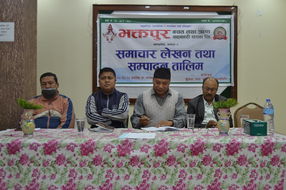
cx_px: 143
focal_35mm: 39
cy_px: 95
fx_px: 310
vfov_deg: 34.2
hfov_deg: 49.6
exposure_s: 1/60
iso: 400
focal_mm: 26
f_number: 4
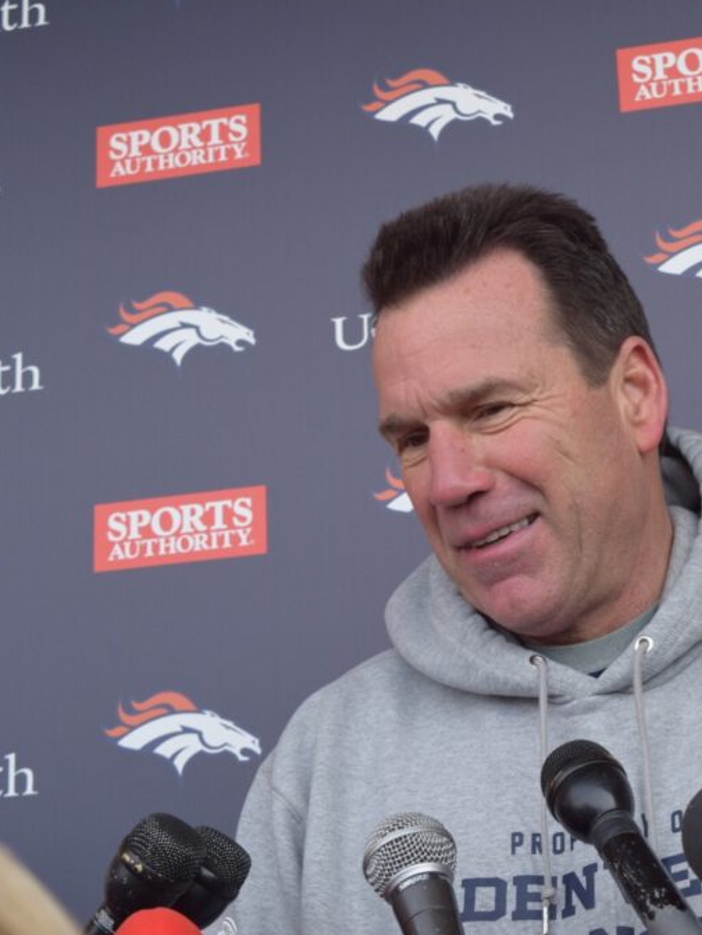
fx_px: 2135
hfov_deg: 18.3
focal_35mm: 79
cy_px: 463
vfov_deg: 24.7
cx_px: 652
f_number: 8
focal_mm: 36
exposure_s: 1/250
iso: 360
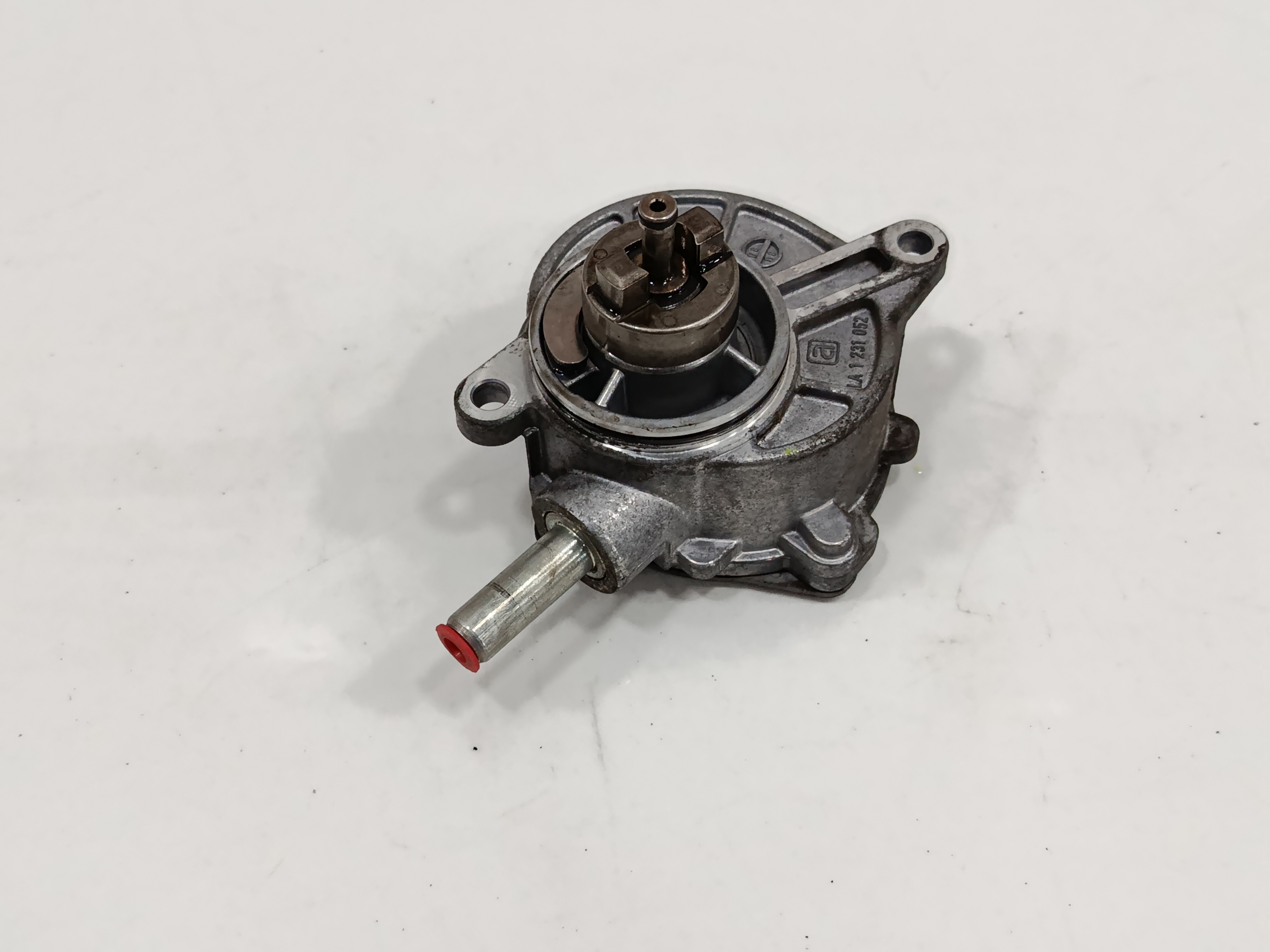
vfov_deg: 36.0
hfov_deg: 46.8
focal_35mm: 40
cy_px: 476
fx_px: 1468
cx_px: 635
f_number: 1.7
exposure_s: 1/100
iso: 820
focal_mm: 5.24
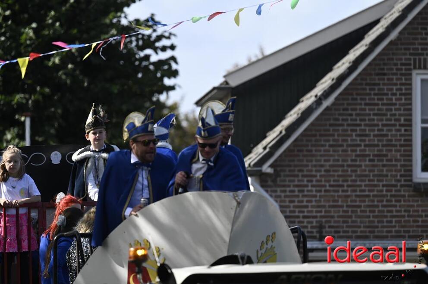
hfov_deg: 5.2
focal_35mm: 400
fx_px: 4750
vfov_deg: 3.4
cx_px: 214
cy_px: 142
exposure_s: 1/1000
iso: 320
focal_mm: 400
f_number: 5.6
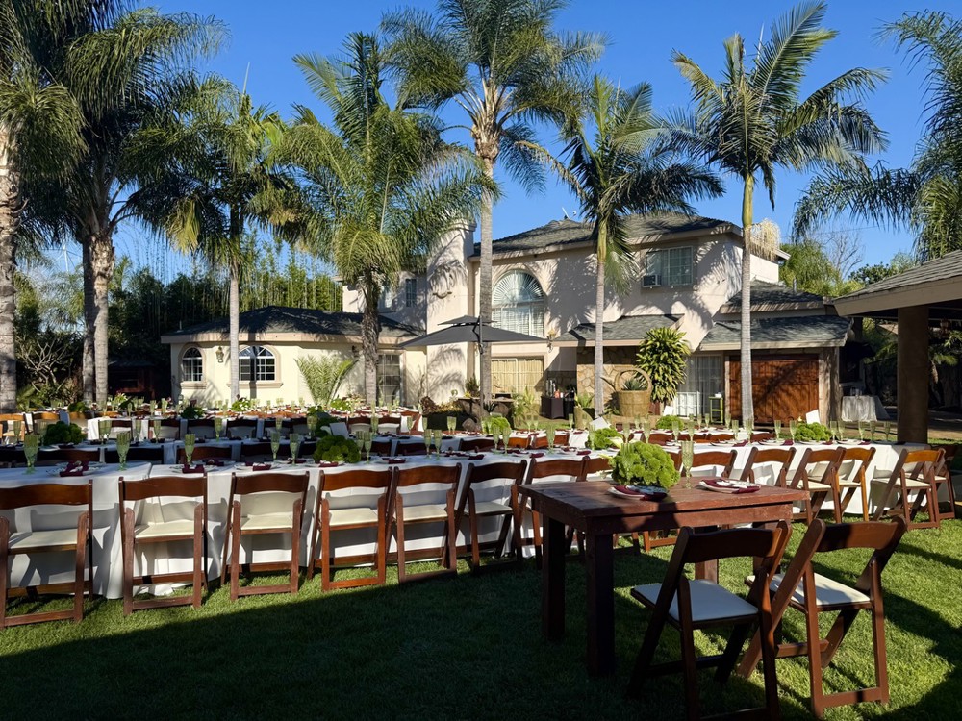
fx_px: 667
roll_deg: +0.4
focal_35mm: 24
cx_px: 481
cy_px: 360
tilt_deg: +0.8
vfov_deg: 56.8
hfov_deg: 71.6
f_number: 1.78
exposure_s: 1/3759
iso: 80
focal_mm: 6.76
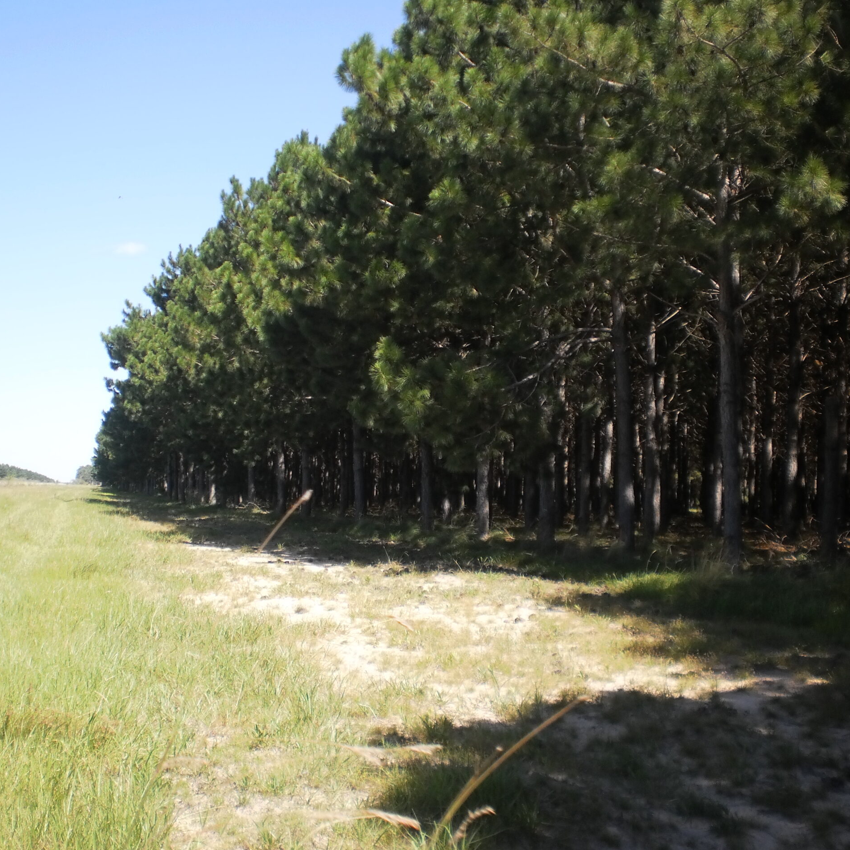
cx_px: 342
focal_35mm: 43
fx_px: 1195
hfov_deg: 39.0
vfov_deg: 39.2
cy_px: 430
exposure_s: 1/640
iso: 100
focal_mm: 6.3
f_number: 3.1
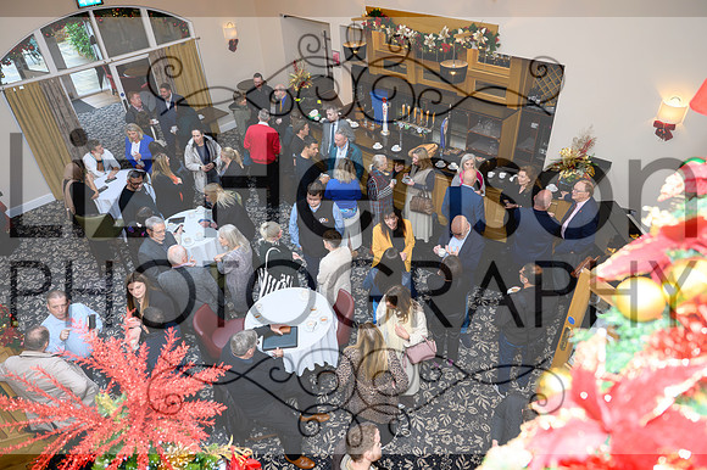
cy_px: 235
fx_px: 471
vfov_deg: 53.1
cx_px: 354
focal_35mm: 24
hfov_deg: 73.8
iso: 1250
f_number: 3.5
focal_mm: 24
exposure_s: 1/160
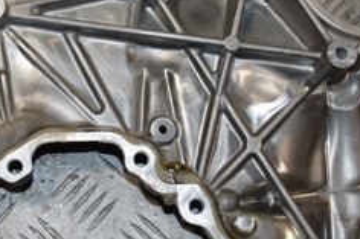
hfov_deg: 23.4
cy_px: 29
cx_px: 64
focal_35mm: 85
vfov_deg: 15.8
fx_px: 853
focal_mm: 21
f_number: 11
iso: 800
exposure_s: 1/200
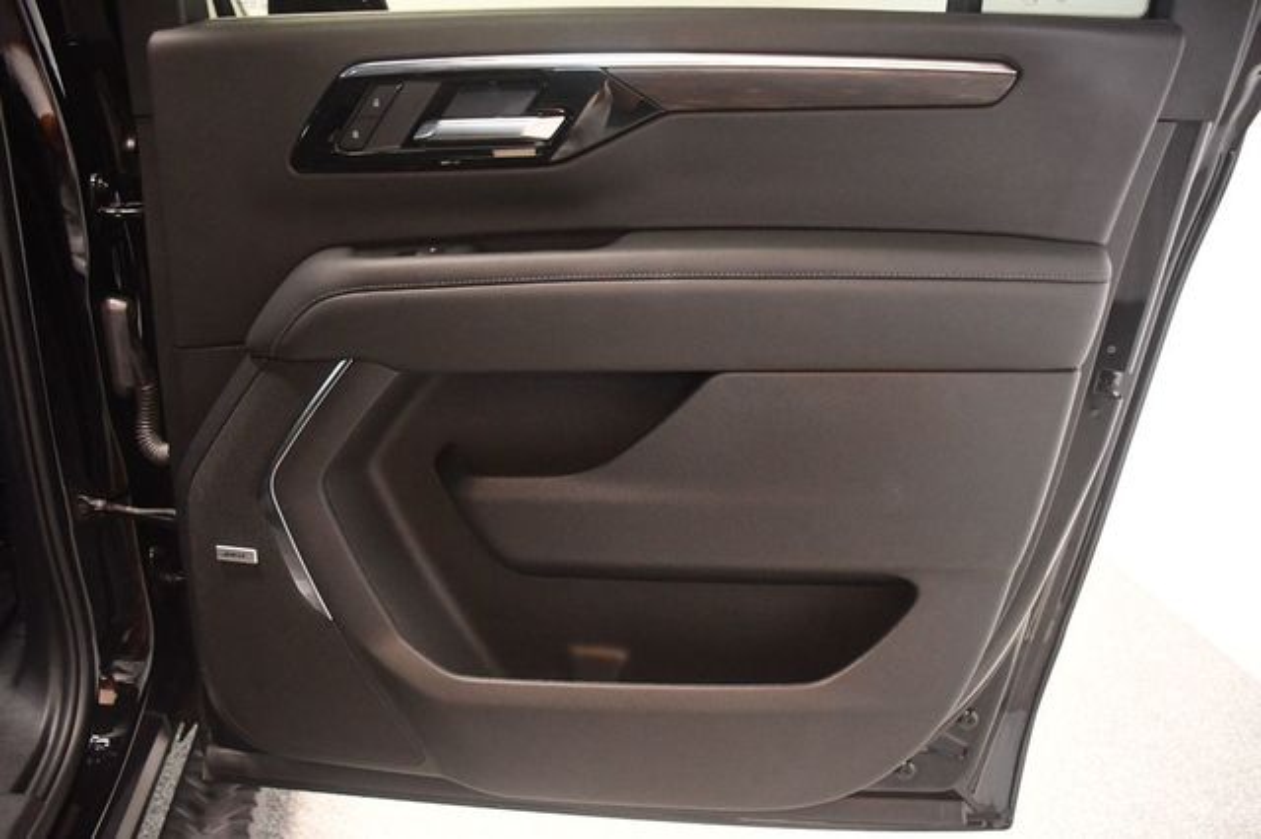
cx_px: 630
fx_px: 945
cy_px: 420
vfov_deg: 47.9
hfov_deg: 67.4
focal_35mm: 27
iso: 6400
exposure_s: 1/60
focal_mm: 18
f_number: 3.5
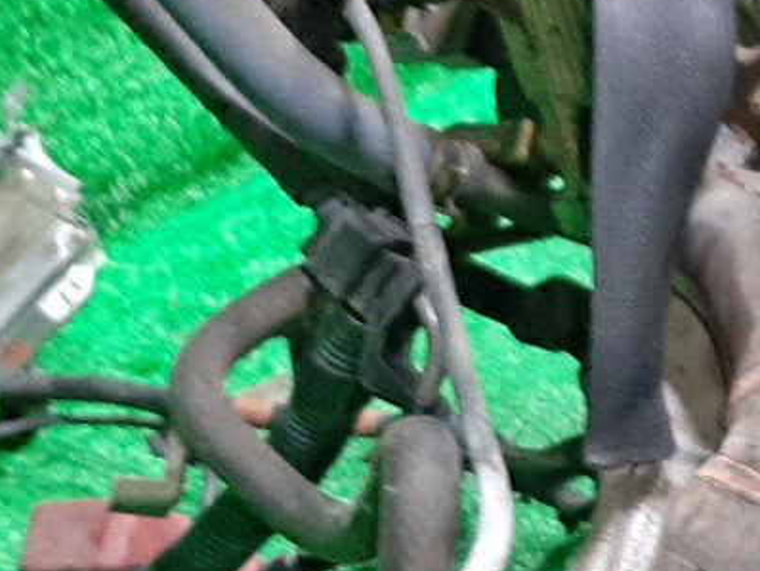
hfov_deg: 18.4
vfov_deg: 15.7
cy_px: 361
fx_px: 2065
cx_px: 1157
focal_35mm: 94
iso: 218
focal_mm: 3.93
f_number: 1.7
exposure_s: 1/25
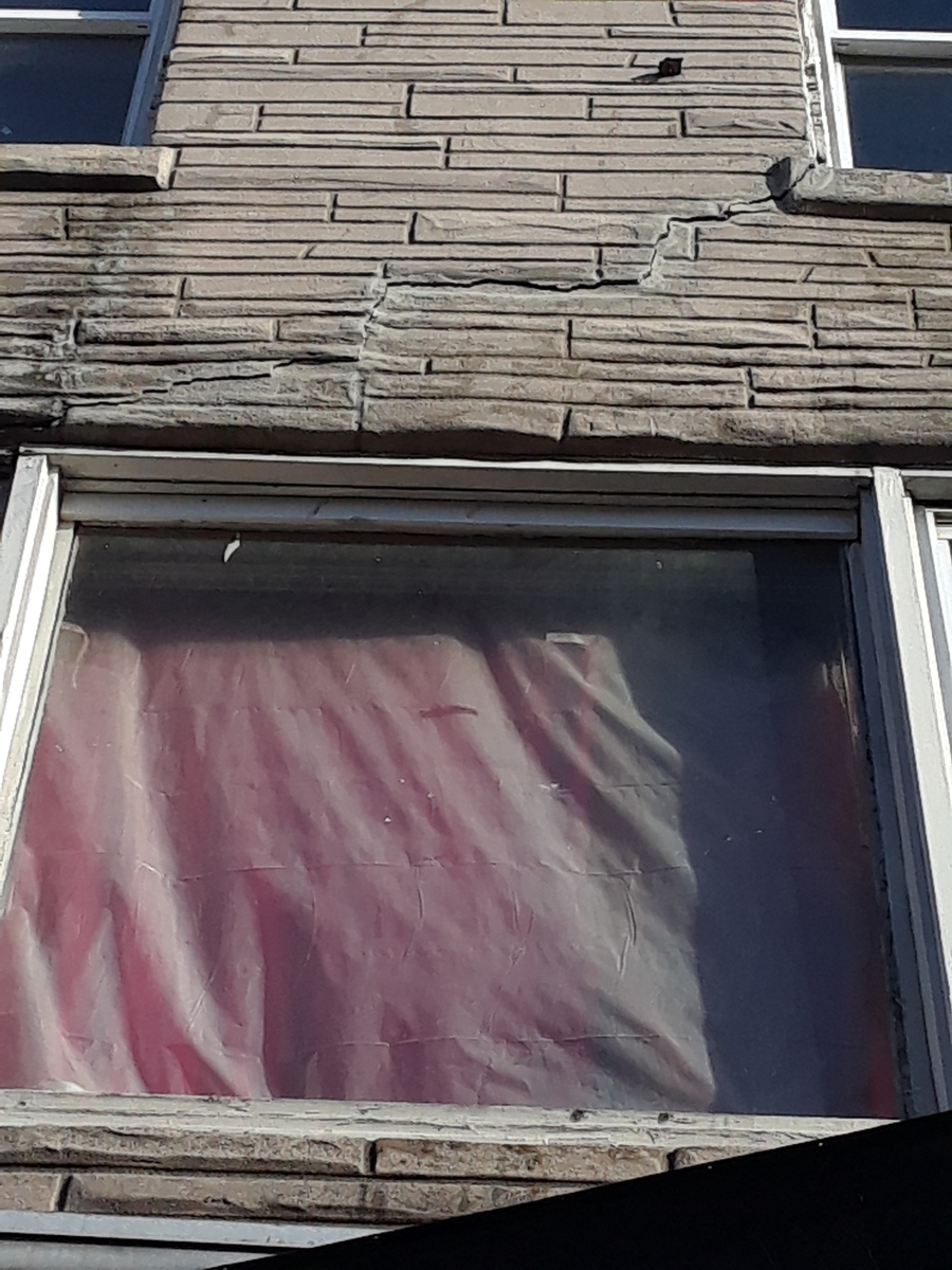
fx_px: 1100
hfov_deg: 46.8
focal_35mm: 30
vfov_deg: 60.0
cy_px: 635
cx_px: 476
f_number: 1.9
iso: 40
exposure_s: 1/1550
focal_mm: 2.47
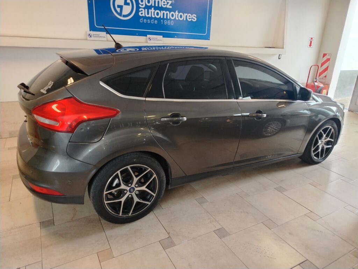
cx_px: 179
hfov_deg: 71.6
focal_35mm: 24
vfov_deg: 56.8
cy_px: 134
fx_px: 248
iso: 644
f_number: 1.75
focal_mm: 5.25
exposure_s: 1/33.3
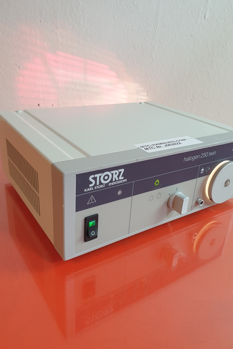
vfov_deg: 65.5
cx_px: 124
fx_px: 272
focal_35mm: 28
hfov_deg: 46.4
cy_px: 171
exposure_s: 1/50
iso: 125
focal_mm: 4.3
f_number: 2.4
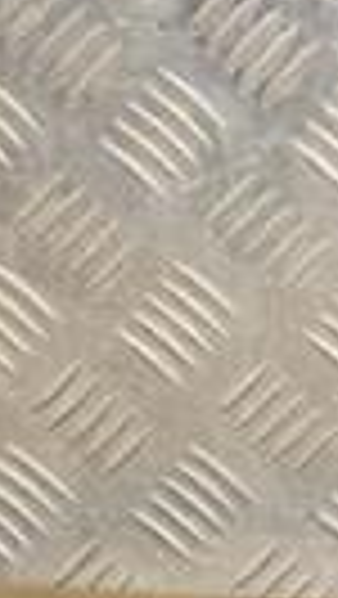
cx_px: 753
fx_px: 3610
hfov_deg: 5.2
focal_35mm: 227
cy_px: 755
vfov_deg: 9.3
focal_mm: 32
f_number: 5.6
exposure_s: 1/200
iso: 800
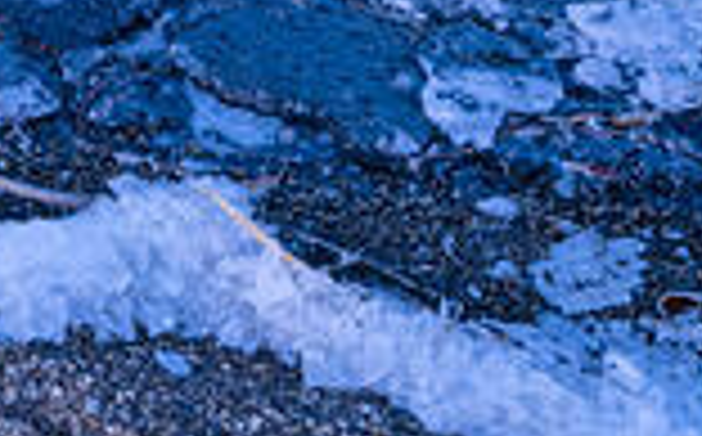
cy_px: -764
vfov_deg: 10.2
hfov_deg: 19.4
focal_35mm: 102
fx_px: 1949
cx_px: -104
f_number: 9
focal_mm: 26
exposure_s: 15
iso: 64
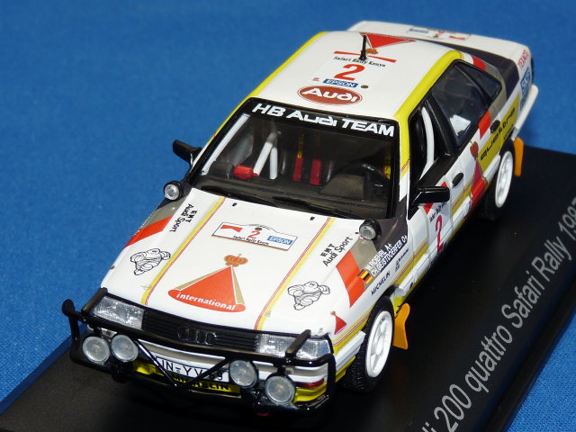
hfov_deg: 17.7
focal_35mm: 111
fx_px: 1847
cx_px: 288
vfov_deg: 13.3
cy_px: 216
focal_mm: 11.5
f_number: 4
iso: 100
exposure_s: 1/30
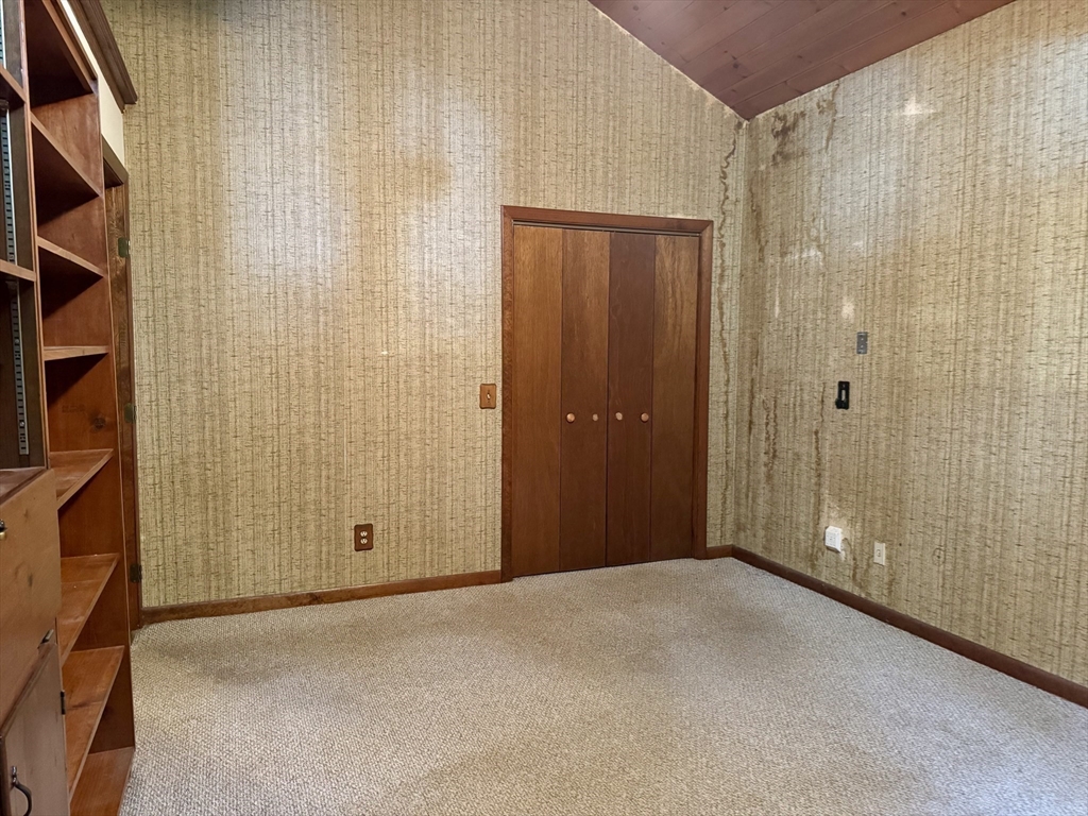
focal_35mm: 24
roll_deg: -0.2
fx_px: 754
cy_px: 408
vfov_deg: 56.8
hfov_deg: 71.6
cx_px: 544
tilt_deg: -5.0
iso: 800
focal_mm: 6.76
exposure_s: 1/30
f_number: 1.78
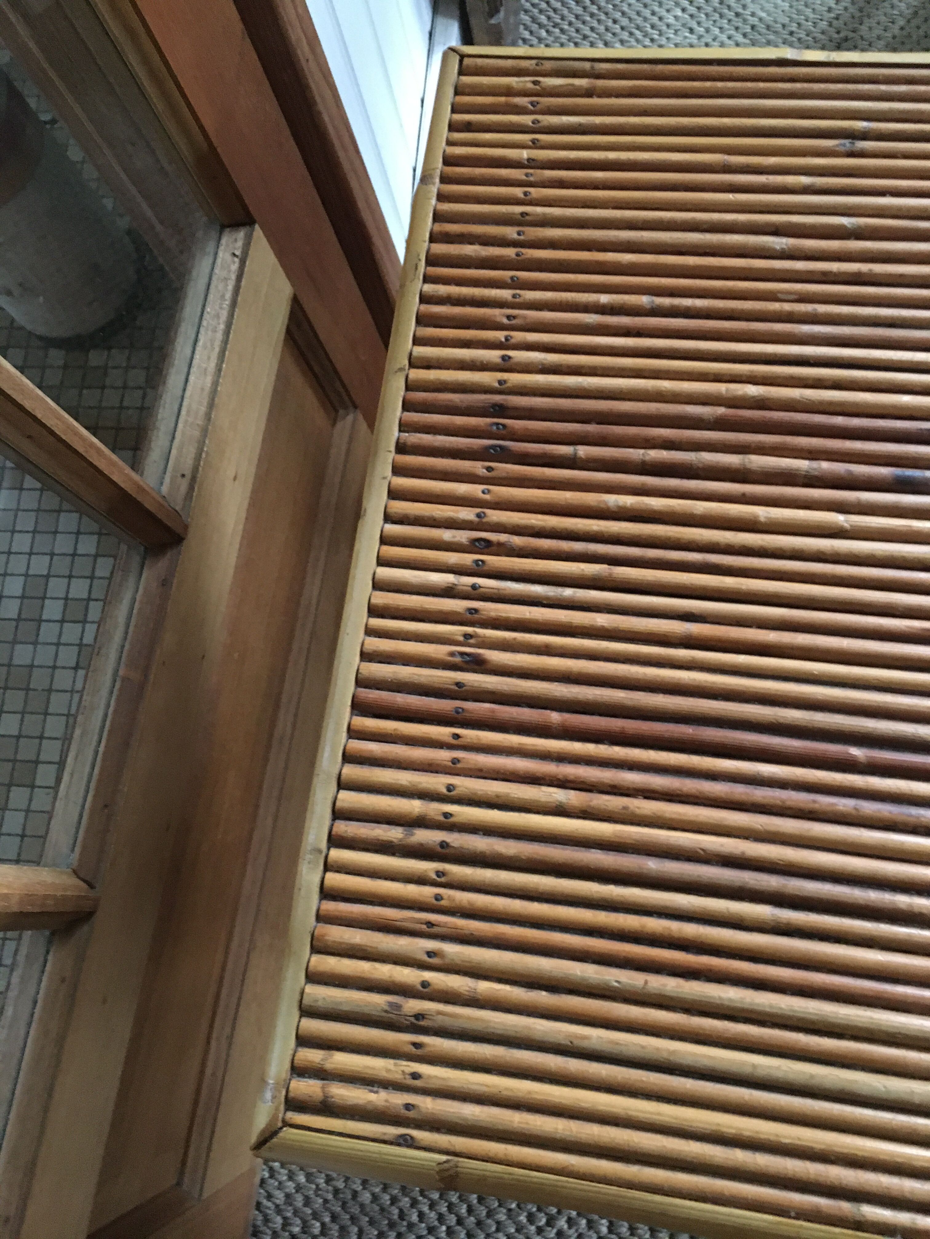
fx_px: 1039
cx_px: 465
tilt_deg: -71.7
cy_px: 620
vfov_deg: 61.7
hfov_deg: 48.2
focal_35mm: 29
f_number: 2.2
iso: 500
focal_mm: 4.15
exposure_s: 1/17
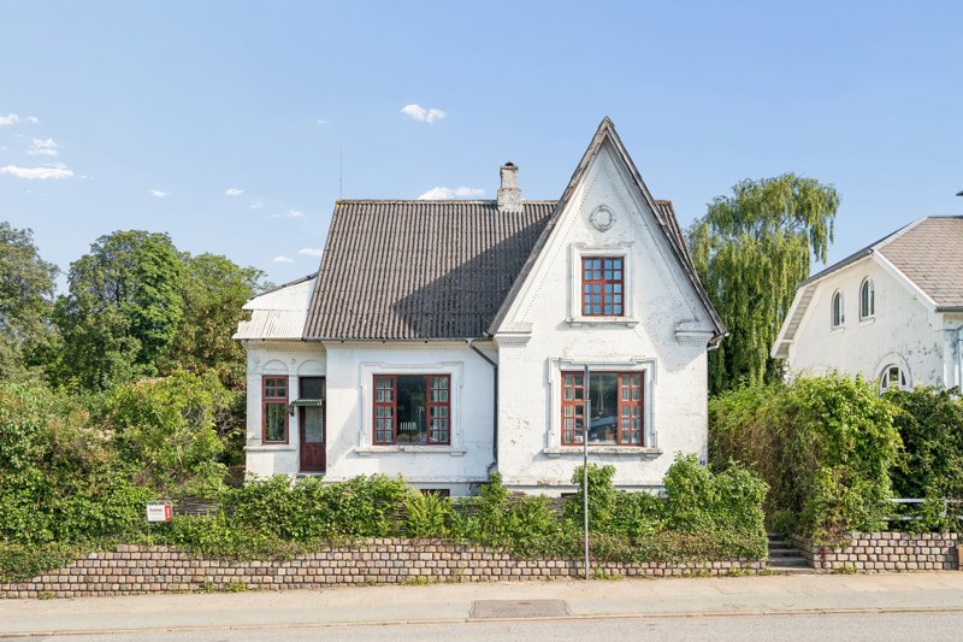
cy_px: 321
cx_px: 482
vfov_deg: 44.9
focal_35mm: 29
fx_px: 776
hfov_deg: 63.7
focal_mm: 29
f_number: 6.3
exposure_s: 1/320
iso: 160
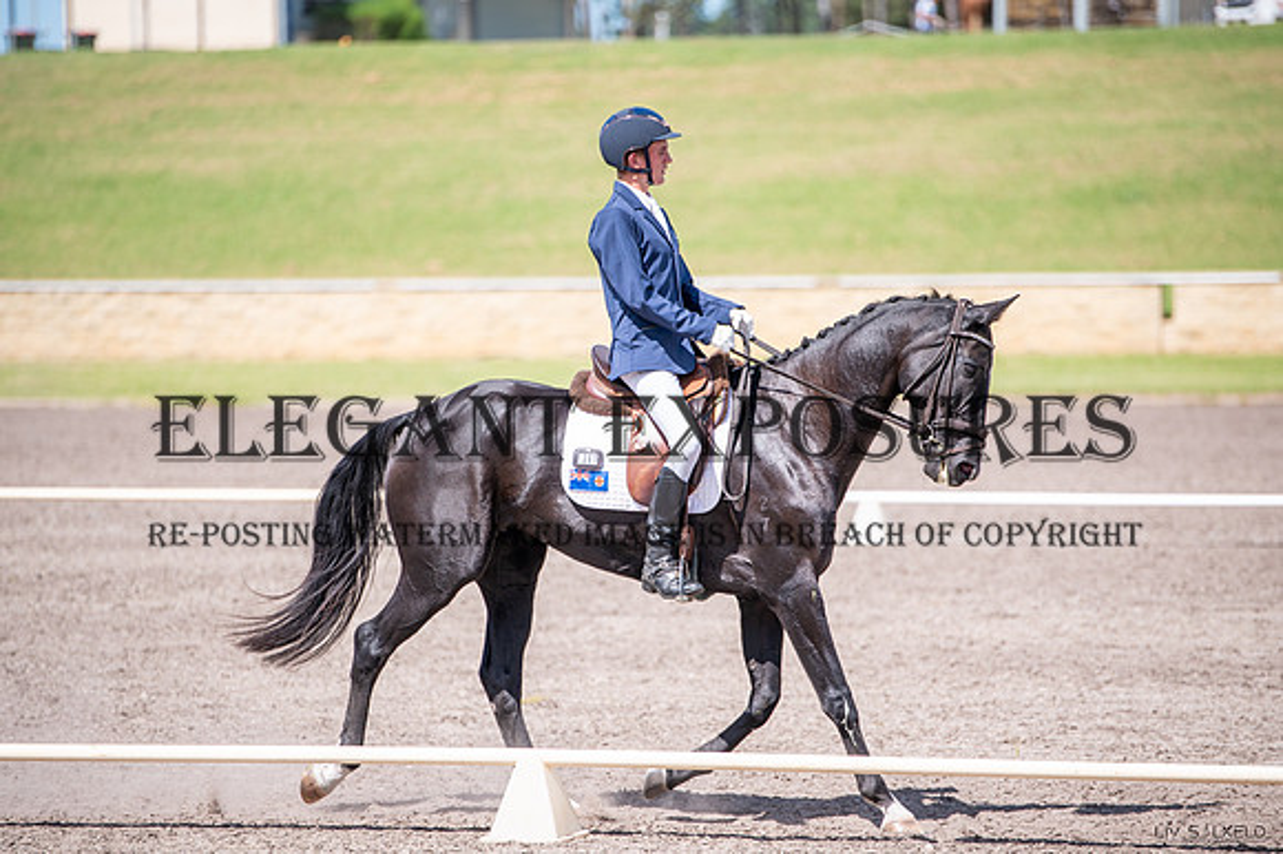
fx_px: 7417
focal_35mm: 208
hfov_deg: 9.9
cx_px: 642
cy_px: 427
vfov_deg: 6.6
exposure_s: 1/1600
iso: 100
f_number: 2.8
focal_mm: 200
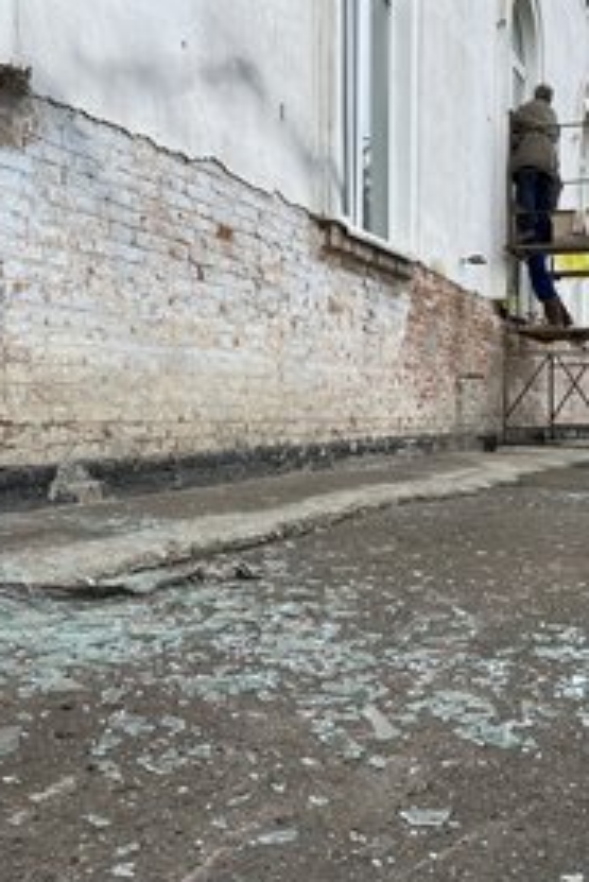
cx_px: 462
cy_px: 471
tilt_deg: -4.2
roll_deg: -0.1
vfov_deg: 49.5
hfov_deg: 33.4
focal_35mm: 39
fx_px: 956
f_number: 1.5
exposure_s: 1/1266
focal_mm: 5.7
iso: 50
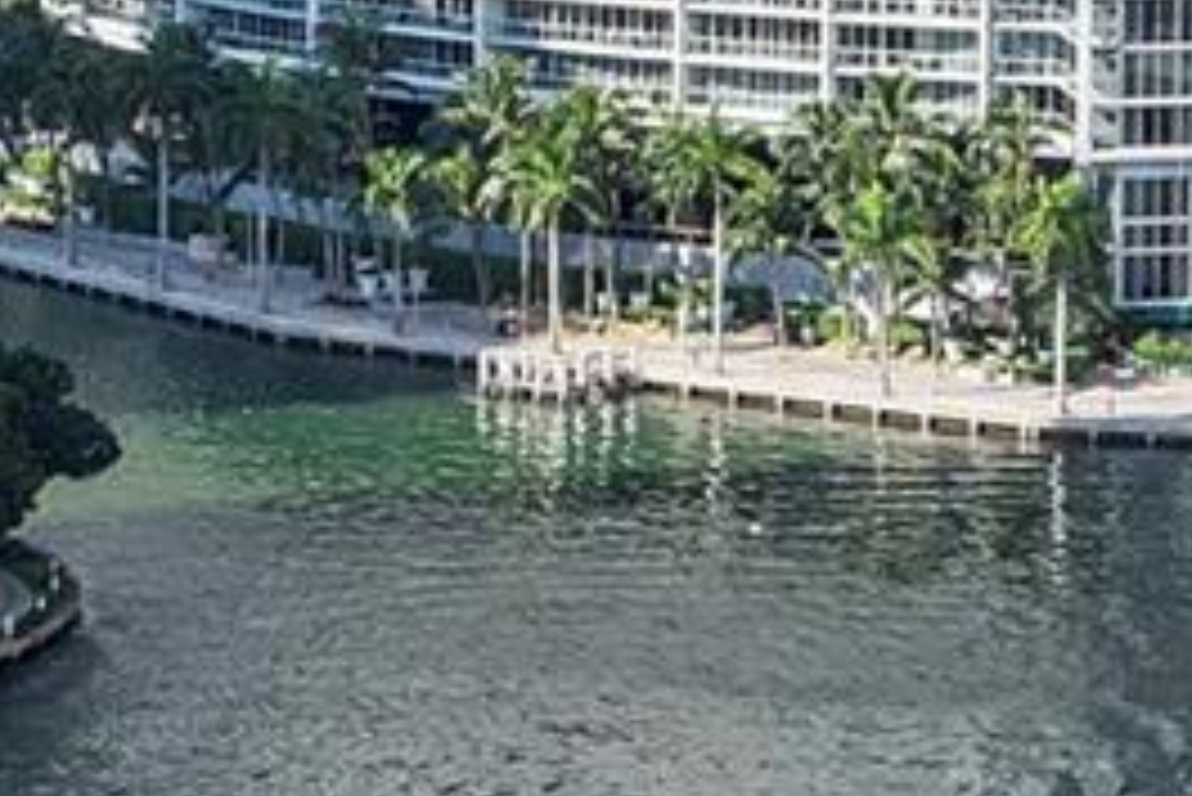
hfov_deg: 9.7
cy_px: -787
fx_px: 6990
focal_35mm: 211
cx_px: 342
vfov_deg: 6.3
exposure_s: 1/250
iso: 100
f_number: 10
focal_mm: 35
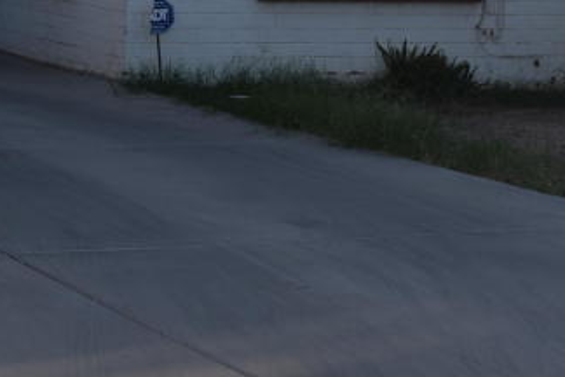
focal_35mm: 128
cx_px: 188
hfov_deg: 16.0
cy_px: -126
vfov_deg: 10.5
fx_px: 2009
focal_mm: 24
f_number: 8
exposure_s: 1/200
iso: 100
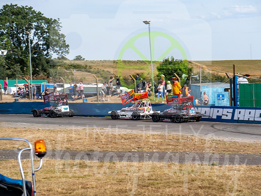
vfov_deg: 13.4
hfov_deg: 17.8
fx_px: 834
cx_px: 143
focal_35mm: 111
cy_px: 106
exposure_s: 1/320
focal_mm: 45
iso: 100
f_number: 4
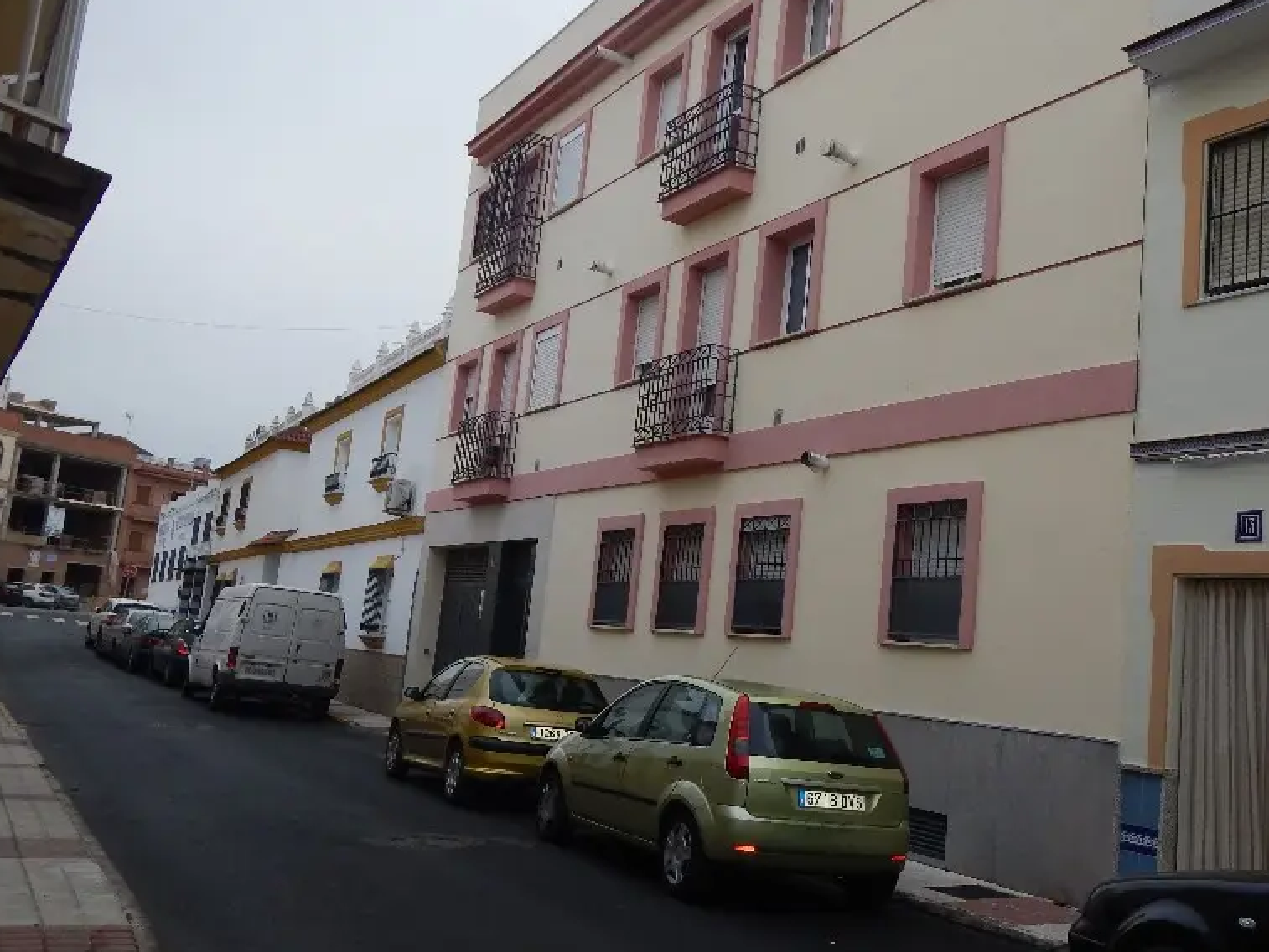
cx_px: 798
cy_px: 432
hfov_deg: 49.6
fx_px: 1357
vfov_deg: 38.6
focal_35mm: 37
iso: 125
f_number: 3.9
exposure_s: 1/200
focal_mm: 5
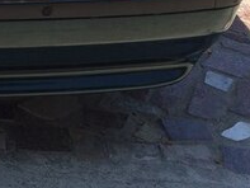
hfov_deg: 19.0
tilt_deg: -15.8
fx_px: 701
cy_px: -87
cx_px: -60
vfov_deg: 14.3
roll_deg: -0.2
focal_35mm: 97
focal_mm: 4.15
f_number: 2.2
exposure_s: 1/1080
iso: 32
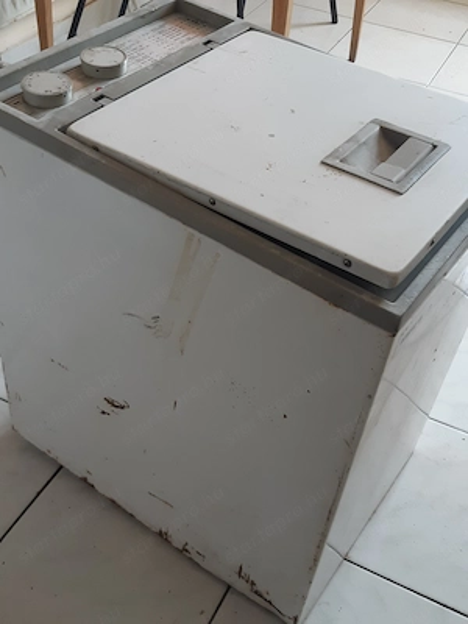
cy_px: 312
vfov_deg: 67.3
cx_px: 234
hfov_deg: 53.1
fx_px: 469
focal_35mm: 26
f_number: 1.7
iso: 100
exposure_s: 1/50
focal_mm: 3.93
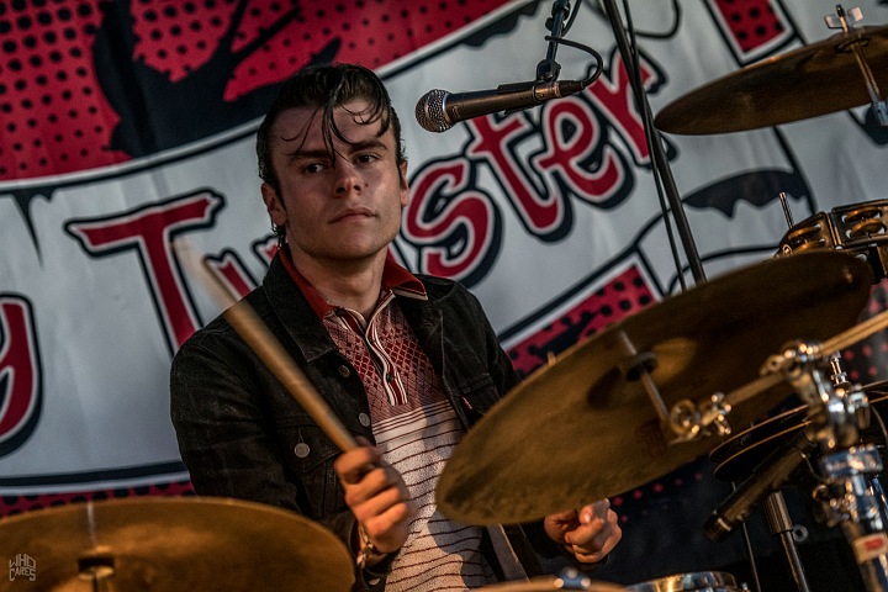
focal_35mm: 183
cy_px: 296
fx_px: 4514
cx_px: 444
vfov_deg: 7.5
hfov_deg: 11.2
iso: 800
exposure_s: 1/100
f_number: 2.8
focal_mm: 122
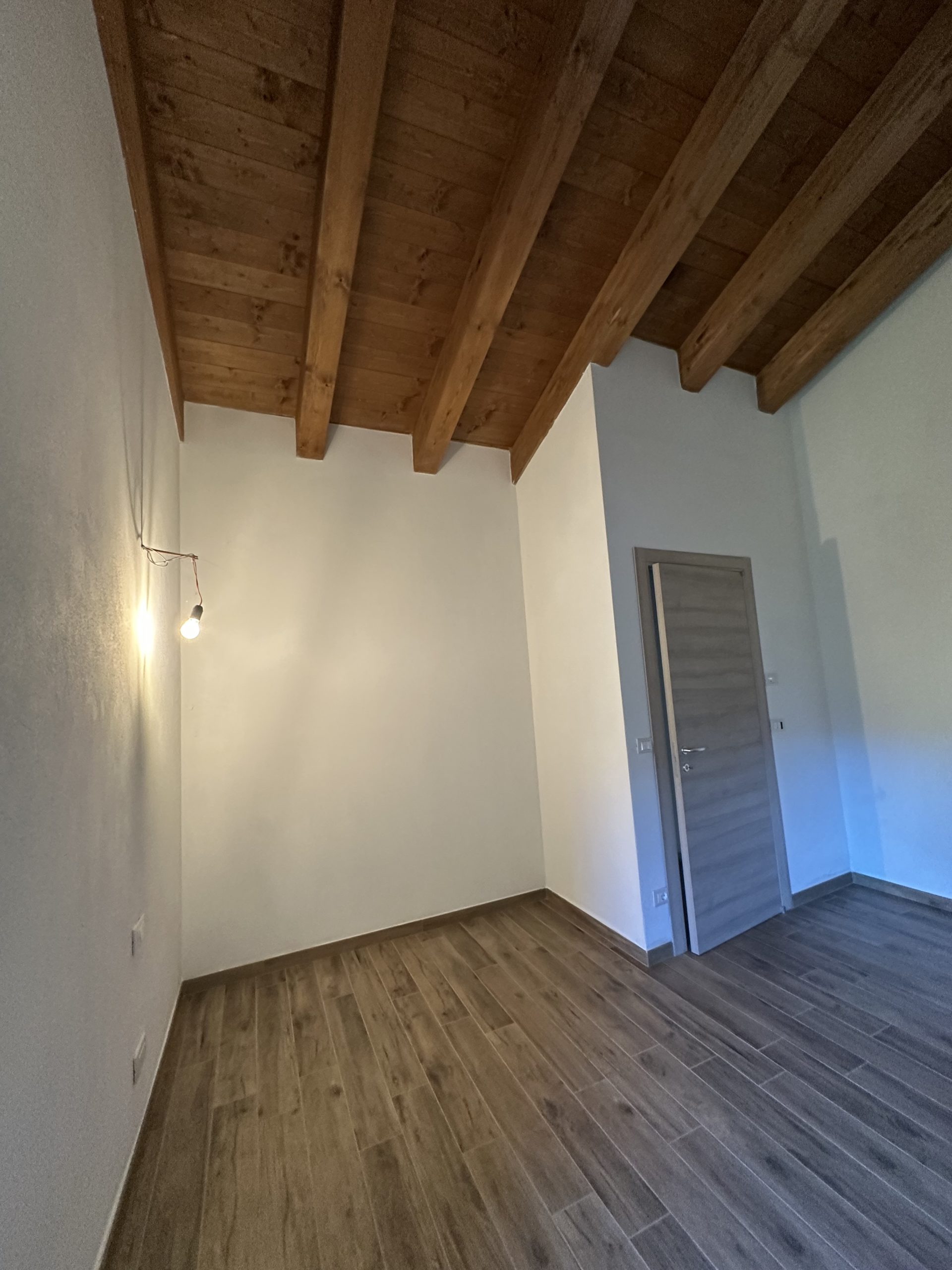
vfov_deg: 102.1
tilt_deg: +6.6
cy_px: 635
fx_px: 513
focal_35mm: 14
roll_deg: +3.7
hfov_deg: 85.7
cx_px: 476
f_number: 2.2
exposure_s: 1/50
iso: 320
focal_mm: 2.22
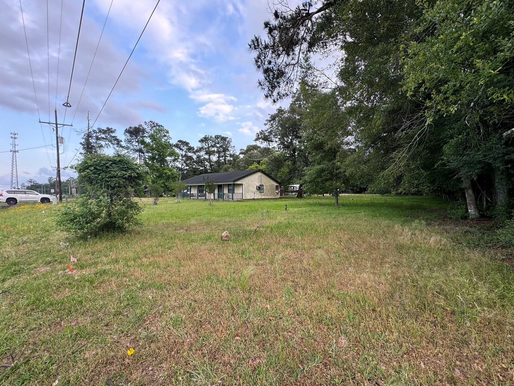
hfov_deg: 98.1
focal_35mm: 15
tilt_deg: -0.9
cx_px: 269
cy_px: 197
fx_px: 223
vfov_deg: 81.8
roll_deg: +0.5
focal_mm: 2.22
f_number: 2.2
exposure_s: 1/114
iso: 40
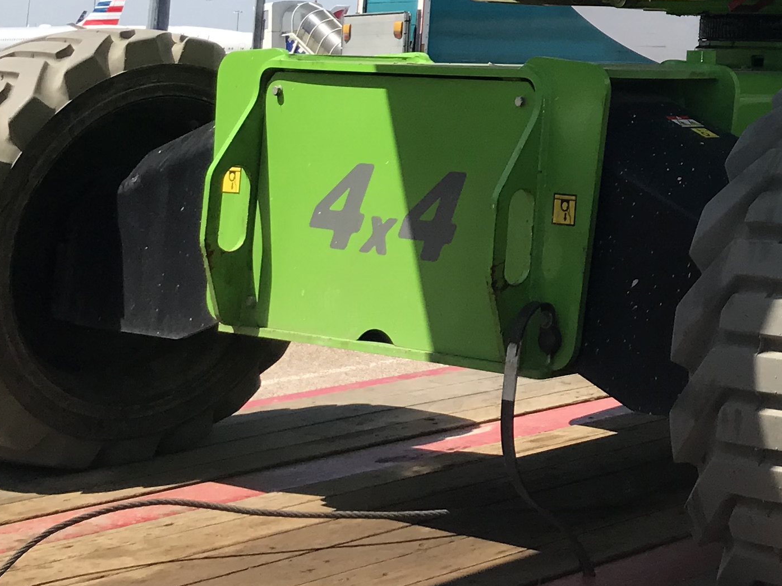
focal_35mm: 81
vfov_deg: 16.9
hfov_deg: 22.0
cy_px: -224
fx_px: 1830
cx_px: 973
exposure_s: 1/1996
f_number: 1.8
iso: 20
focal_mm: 3.99
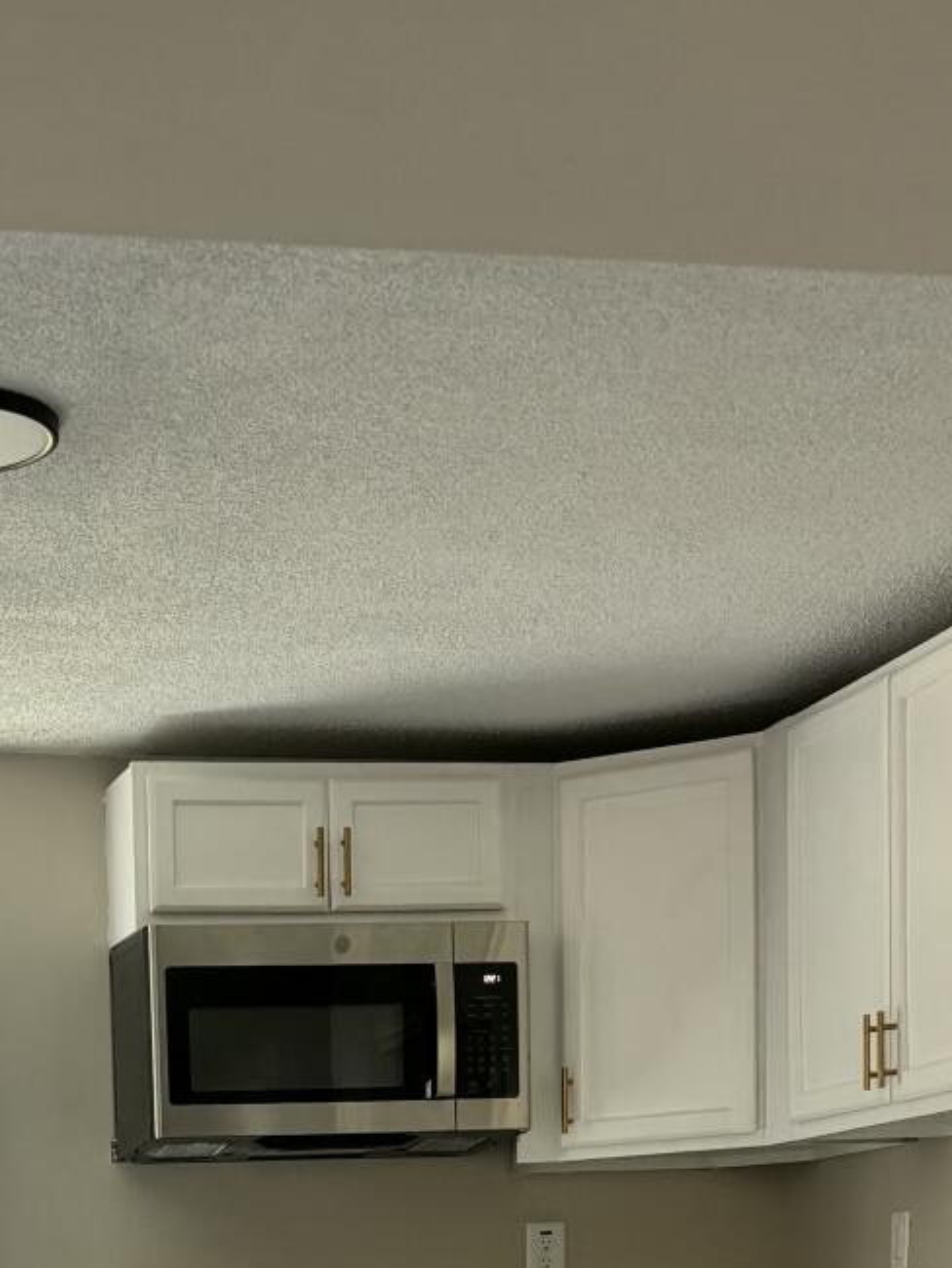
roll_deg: +3.0
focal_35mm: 80
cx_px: 121
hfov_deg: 18.2
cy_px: 1668
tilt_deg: -6.7
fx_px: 2932
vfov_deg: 21.9
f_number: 1.6
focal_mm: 5.96
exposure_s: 1/120
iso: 100
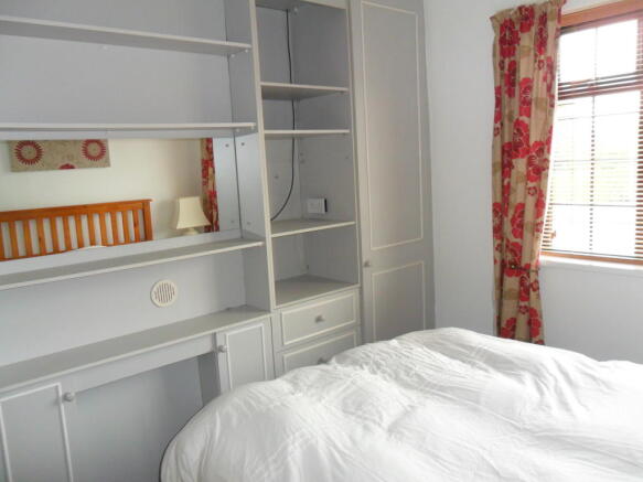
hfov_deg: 65.3
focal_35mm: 27
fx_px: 501
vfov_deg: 51.3
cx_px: 322
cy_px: 241
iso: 160
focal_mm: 4.9
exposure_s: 1/45
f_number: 3.5
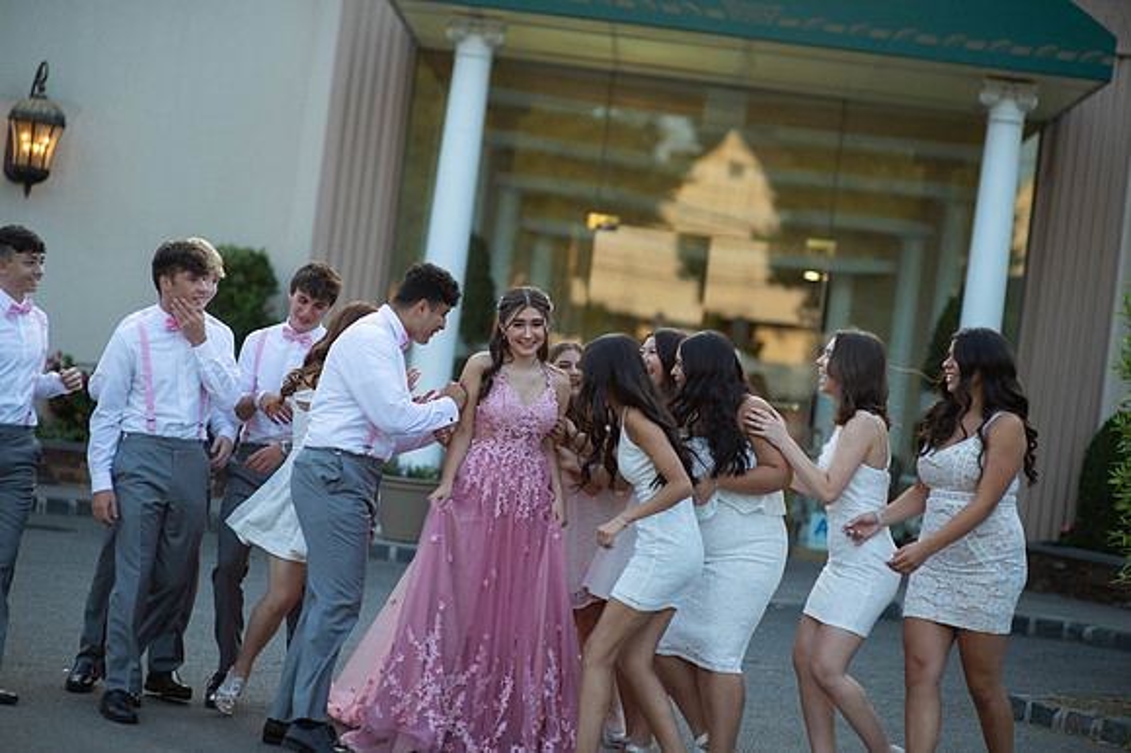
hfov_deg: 23.9
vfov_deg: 16.1
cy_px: 376
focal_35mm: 85
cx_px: 566
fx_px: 2669
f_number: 2
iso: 250
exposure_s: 1/1000
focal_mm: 85
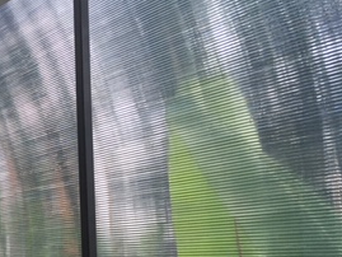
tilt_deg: +0.8
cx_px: -62
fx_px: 682
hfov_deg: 25.4
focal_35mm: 69
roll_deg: +1.4
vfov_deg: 20.8
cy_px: 237
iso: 32
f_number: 2.2
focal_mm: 4.15
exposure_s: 1/50
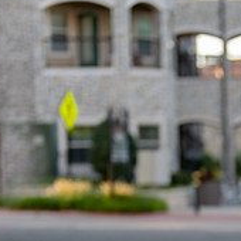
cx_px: 379
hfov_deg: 8.3
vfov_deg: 8.4
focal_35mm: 205
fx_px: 1615
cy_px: 291
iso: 100
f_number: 1.2
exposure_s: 1/640
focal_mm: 50
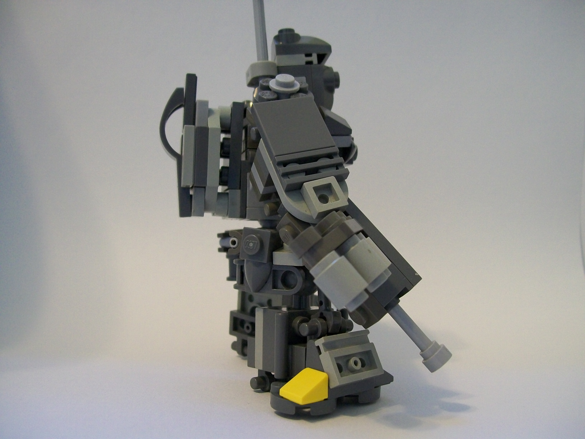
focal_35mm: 36
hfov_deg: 51.4
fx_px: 608
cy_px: 220
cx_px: 292
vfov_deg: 39.7
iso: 160
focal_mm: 6
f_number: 2.7
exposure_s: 1/20
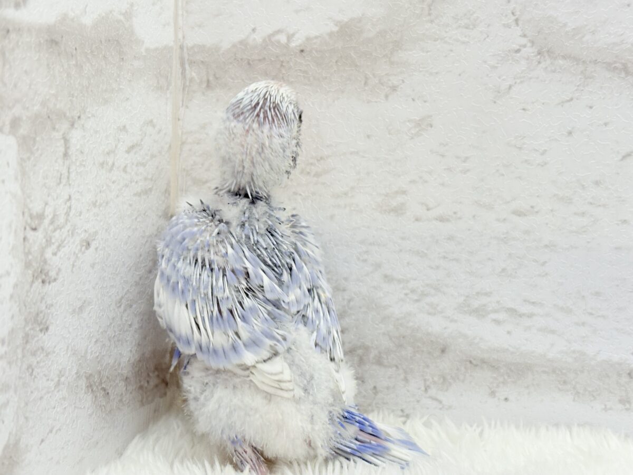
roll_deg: -1.4
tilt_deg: -7.7
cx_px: 316
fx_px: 951
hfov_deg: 36.8
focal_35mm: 52
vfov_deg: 28.0
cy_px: 238
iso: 64
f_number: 1.6
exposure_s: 1/100
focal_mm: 5.96
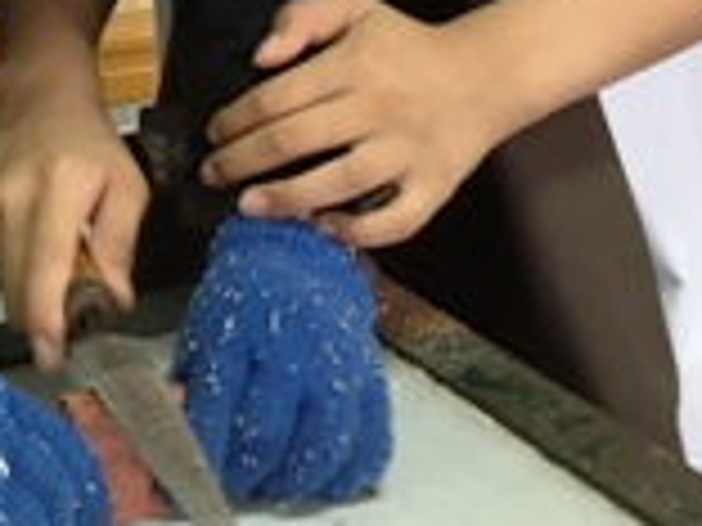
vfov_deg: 14.8
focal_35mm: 93
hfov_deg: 20.7
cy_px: -267
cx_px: 90
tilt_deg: -4.3
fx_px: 1886
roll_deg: -0.6
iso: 125
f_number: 2.2
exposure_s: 1/33
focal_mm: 4.15
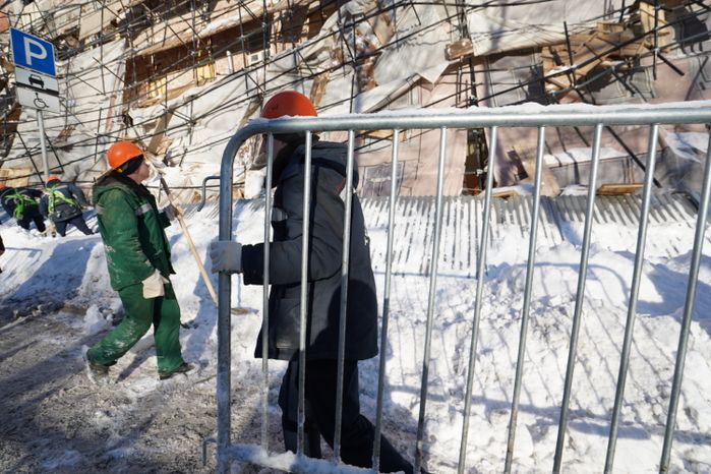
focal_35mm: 16
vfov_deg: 73.7
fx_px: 316
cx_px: 356
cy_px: 237
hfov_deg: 96.7
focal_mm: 16
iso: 100
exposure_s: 1/400
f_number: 5
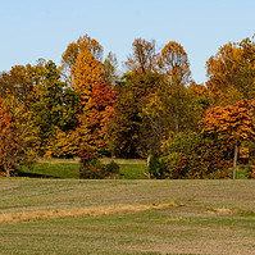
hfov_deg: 5.2
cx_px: 74
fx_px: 2784
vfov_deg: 5.2
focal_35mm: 334
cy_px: 215
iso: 100
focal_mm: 135
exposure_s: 1/200
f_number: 8
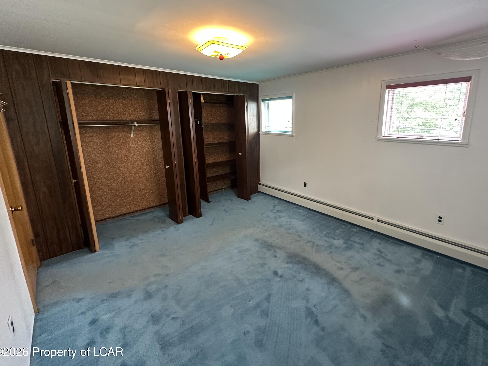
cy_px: 162
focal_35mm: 16
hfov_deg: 94.1
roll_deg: +0.4
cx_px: 272
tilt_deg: -11.6
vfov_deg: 77.8
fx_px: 226
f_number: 2.2
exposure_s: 1/60
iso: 250
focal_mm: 2.22
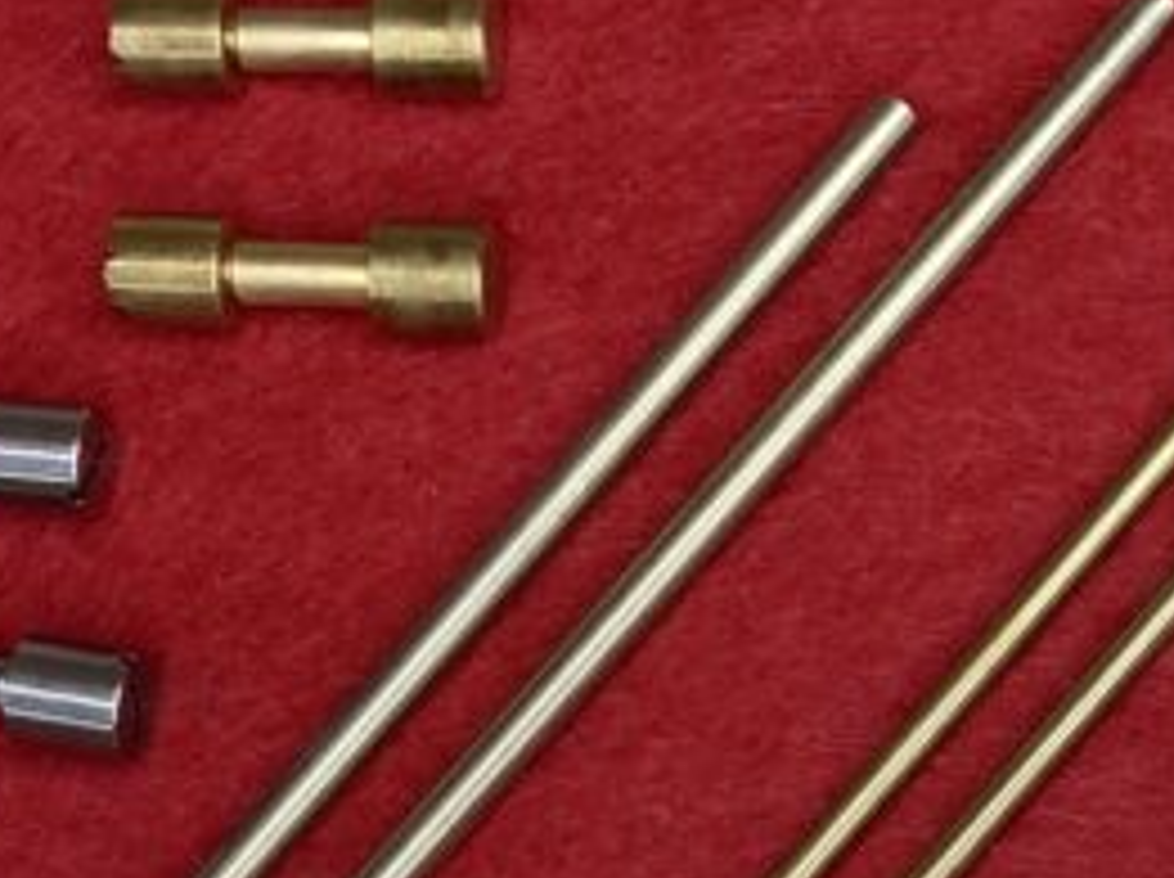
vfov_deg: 13.0
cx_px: 1300
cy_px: 1108
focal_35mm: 110
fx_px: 3726
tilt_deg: -80.5
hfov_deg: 17.3
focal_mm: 3.99
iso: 50
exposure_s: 1/119
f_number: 1.8
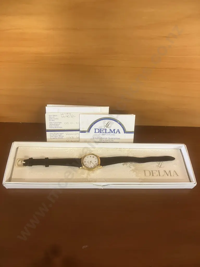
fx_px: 216
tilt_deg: -52.9
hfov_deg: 49.7
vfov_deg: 63.4
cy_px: 134
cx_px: 100
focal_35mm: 28
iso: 250
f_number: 1.8
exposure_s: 1/33
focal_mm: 3.99
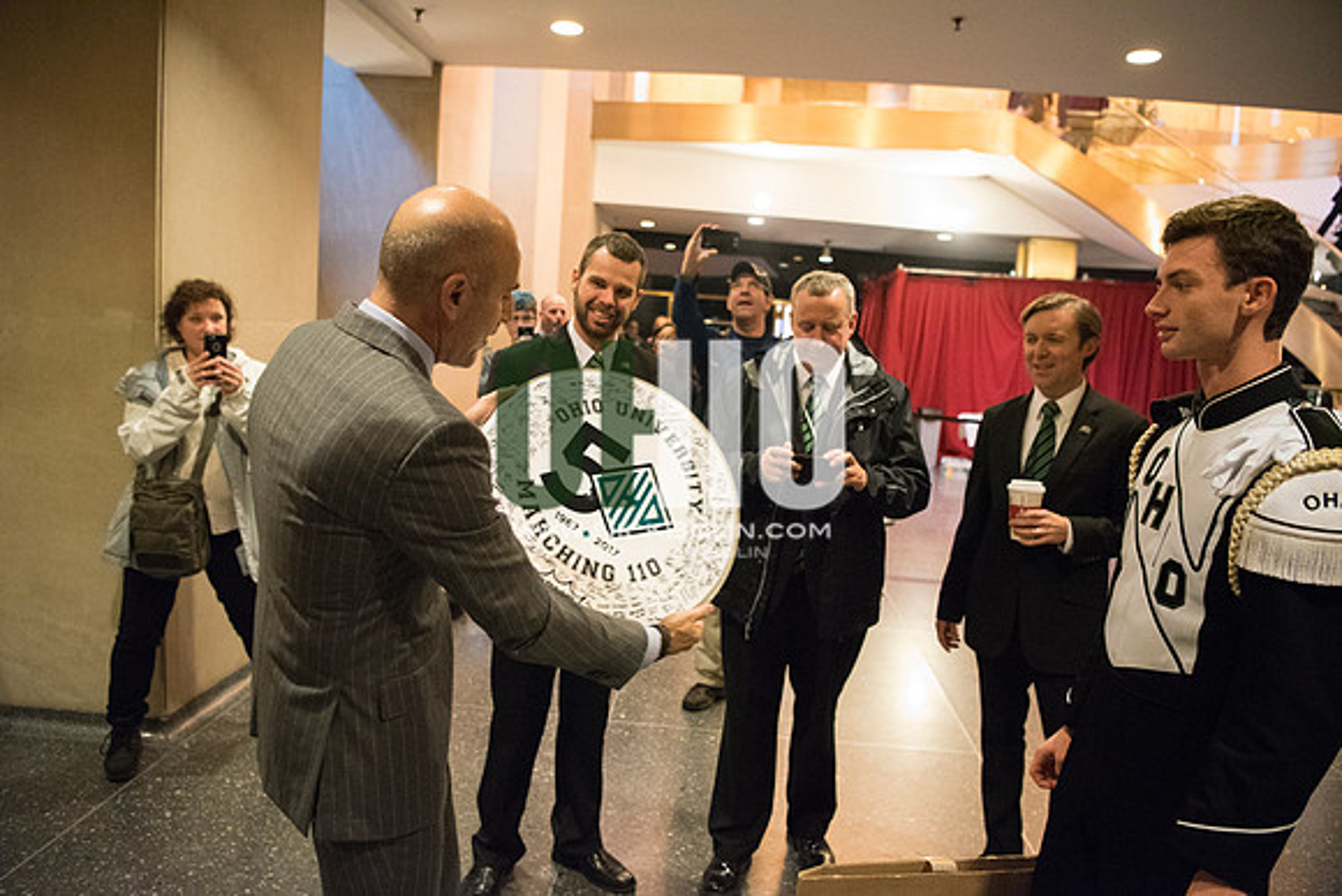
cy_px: 448
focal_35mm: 24
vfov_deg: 53.2
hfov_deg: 73.7
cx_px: 671
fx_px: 895
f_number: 2.8
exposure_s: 1/100
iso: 12800
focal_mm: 24
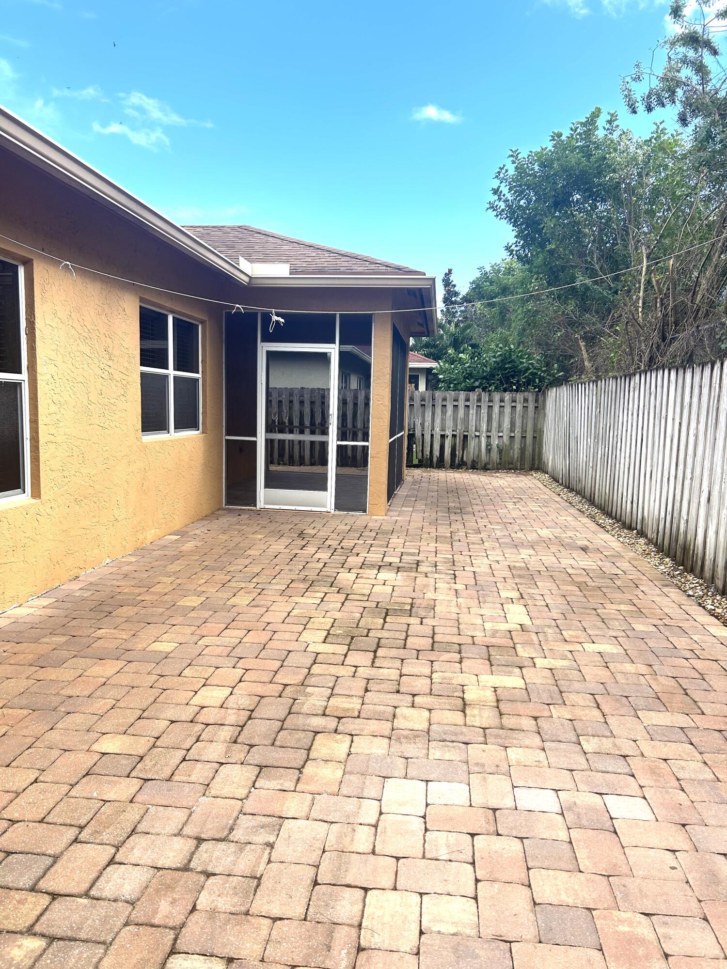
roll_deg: -1.8
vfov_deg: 67.3
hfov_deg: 53.1
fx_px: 728
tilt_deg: -6.6
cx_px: 364
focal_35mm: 26
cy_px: 484
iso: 50
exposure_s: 1/1511
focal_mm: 5.7
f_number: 1.5
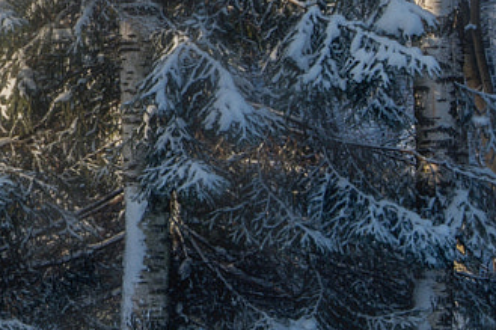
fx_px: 3085
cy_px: -190
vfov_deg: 6.0
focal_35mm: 224
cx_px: -170
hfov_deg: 9.0
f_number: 8
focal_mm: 46
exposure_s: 1/125
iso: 100
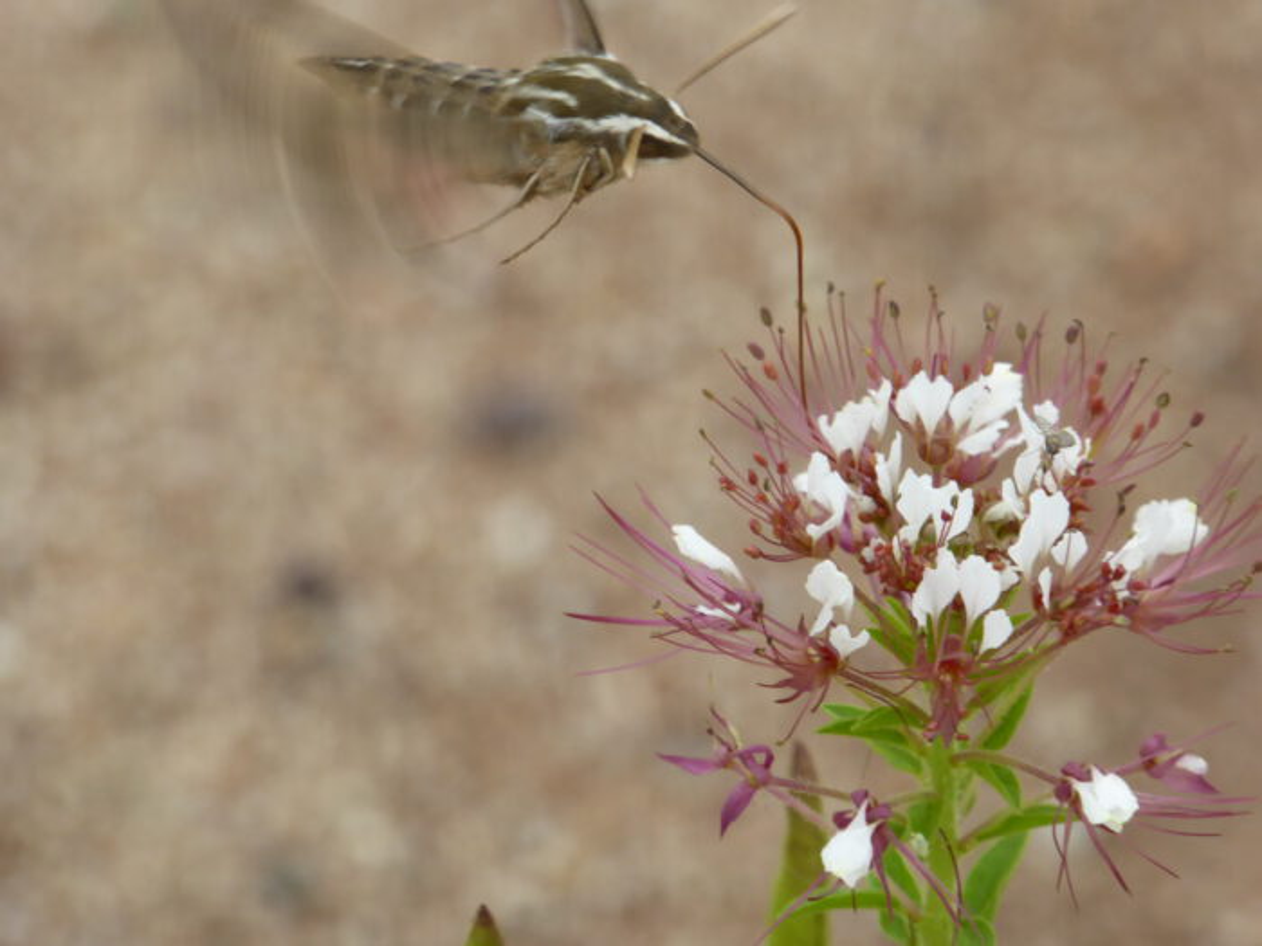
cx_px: 631
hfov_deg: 3.6
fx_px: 20234
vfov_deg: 2.7
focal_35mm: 555
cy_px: 473
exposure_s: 1/200
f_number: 6
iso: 250
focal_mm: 89.6
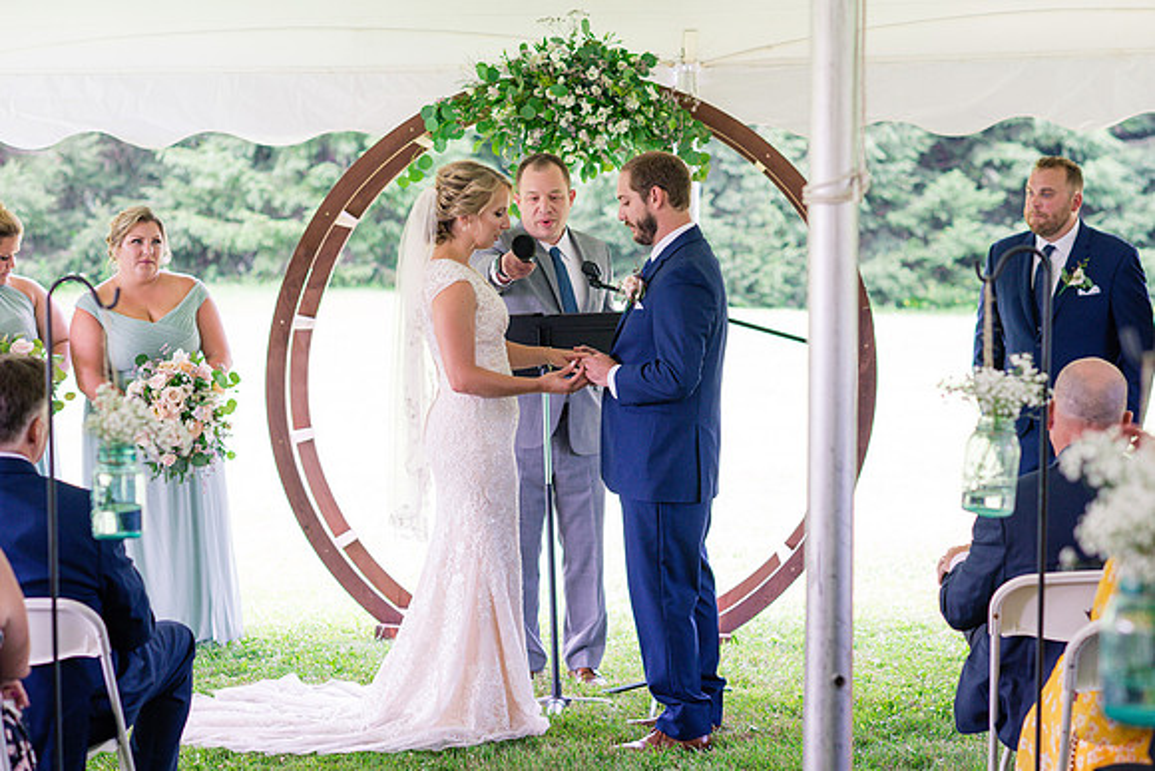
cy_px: 386
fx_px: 2886
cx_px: 578
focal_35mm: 90
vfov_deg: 15.2
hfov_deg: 22.6
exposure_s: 1/250
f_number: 3.2
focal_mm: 85
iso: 500
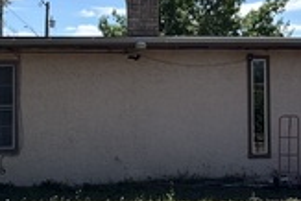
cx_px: 194
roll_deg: +0.2
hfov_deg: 34.8
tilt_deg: +2.8
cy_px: 89
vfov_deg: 23.8
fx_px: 477
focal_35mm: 57
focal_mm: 2.22
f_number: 2.2
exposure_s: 1/1789
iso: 50
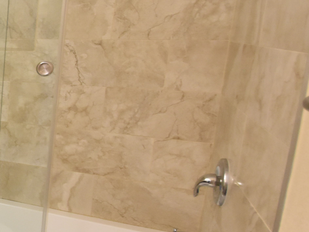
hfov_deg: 28.8
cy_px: 113
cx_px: -138
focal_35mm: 46
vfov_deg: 31.5
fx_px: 411
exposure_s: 1/60
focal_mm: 10
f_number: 3.5
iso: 1800
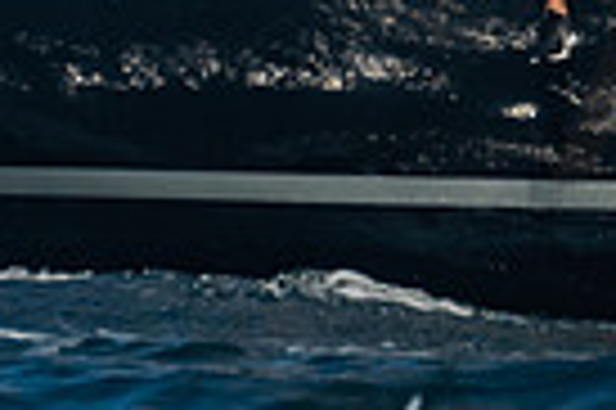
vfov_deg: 1.2
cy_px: -692
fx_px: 20252
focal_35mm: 1185
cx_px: 711
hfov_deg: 1.7
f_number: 6.3
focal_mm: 170
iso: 160
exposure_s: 1/1000
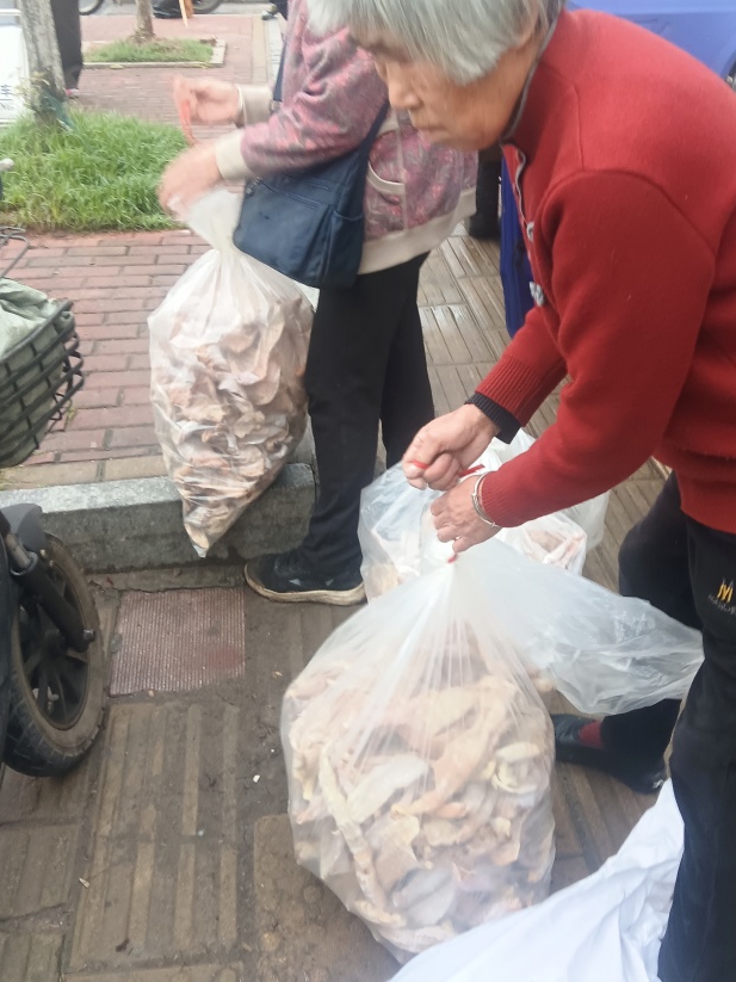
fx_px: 992
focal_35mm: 35
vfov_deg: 52.1
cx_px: 418
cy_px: 372
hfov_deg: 40.6
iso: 266
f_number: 2.2
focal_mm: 3.66
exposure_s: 1/33.3
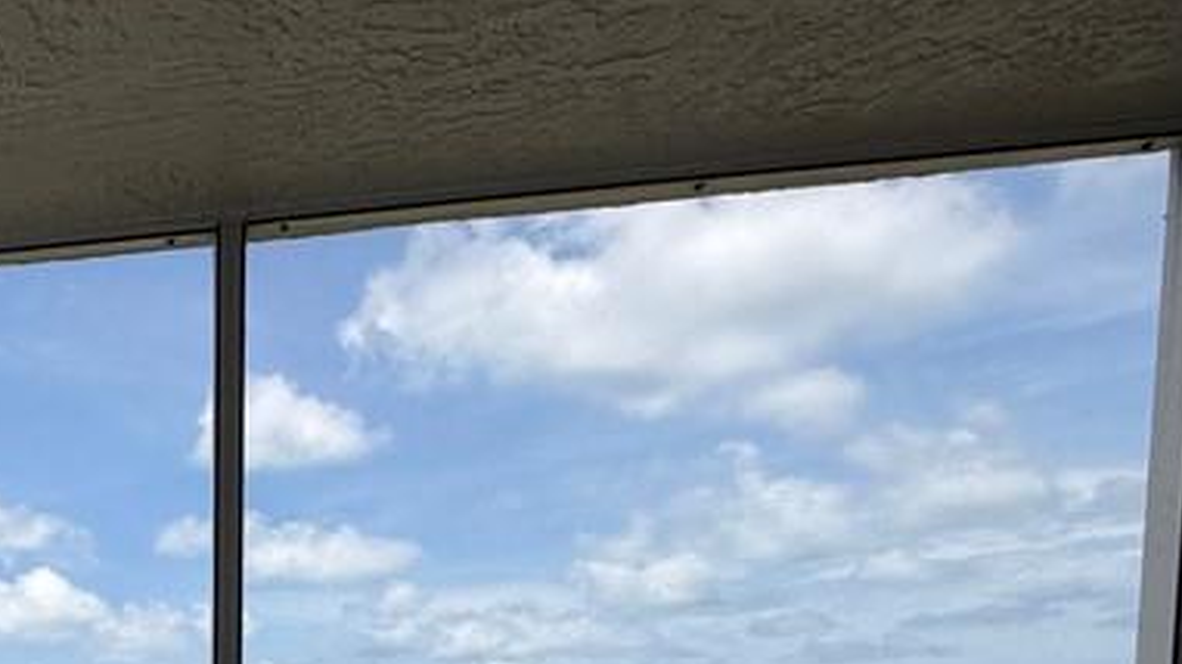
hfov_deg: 38.8
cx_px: -174
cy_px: 881
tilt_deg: -4.4
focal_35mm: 41
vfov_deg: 24.9
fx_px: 1285
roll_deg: +1.2
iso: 25
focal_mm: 2.22
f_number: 2.2
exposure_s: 1/770
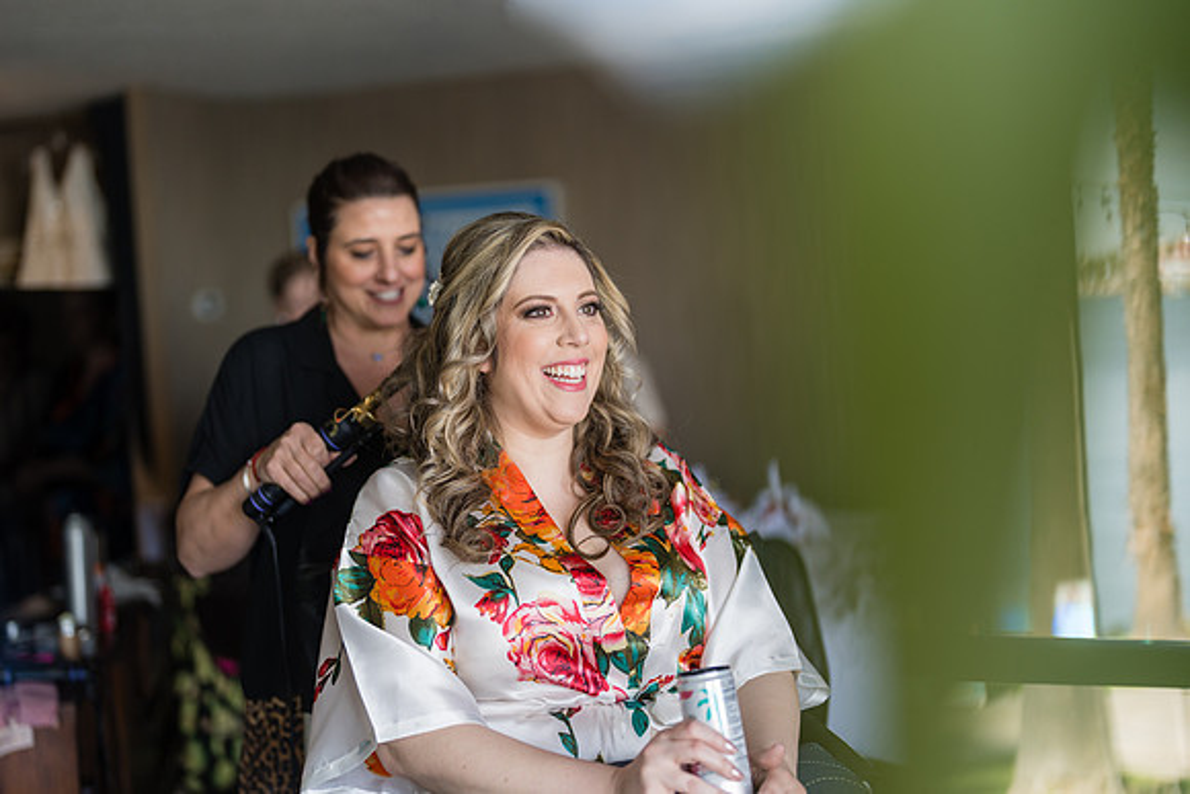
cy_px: 397
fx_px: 1653
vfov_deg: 27.0
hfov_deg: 39.6
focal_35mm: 50
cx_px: 595
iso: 125
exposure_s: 1/250
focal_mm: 50
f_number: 1.2
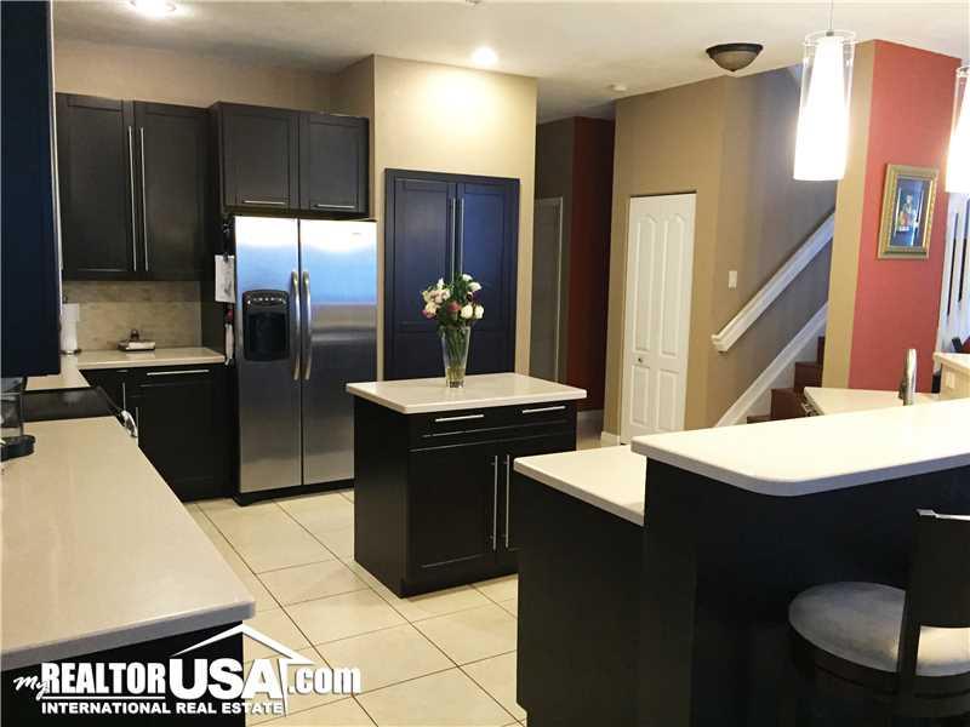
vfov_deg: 48.2
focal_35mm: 29
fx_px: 813
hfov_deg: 61.7
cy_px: 364
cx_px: 485
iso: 250
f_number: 2.2
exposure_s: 1/30
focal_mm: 4.15
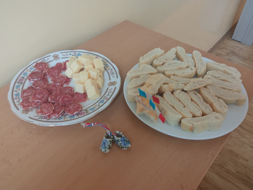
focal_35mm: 27
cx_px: 126
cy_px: 95
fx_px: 197
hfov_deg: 65.3
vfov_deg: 51.4
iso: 272
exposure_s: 1/33.3
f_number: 2.2
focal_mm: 3.79
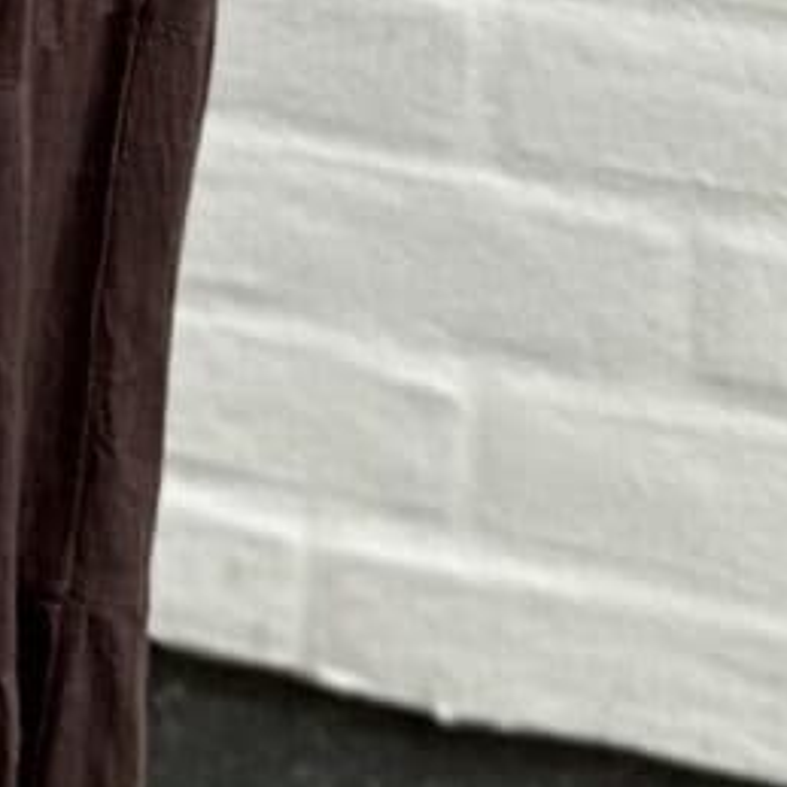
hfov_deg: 8.1
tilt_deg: -10.6
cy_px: -1024
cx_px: -568
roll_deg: -0.7
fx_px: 5402
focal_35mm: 210
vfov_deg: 7.8
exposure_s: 1/1880
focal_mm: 6.86
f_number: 1.78
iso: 80
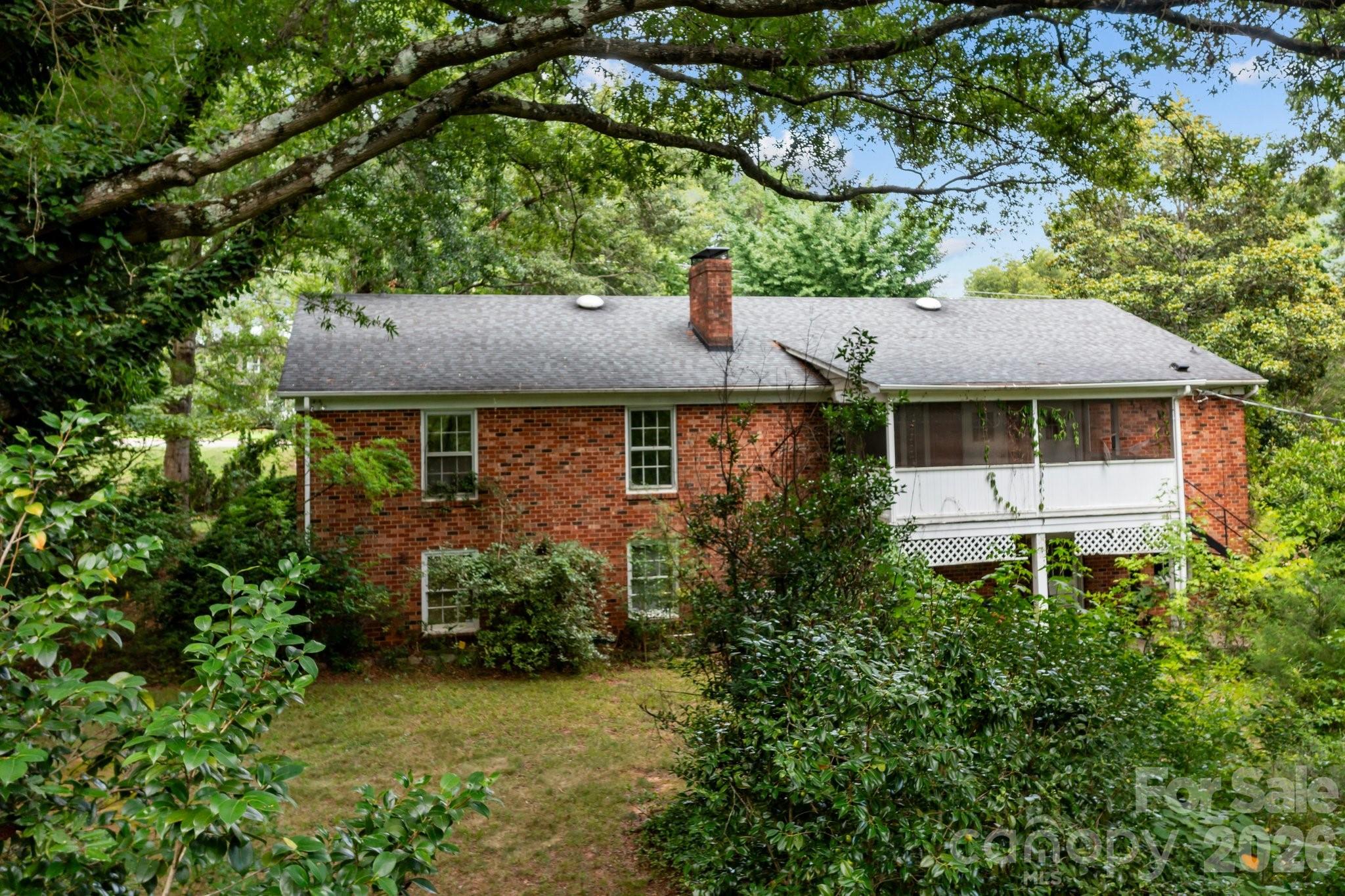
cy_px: 448
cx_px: 672
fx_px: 1046
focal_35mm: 28
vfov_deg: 46.4
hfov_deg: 65.5
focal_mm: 10.26
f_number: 4
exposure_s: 1/80
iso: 100
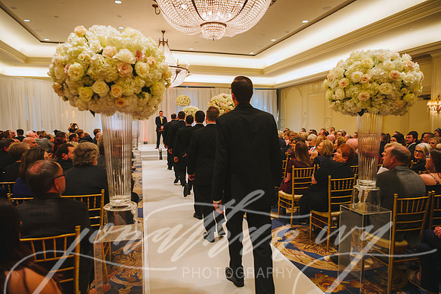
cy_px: 147
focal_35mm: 24
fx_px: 294
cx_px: 220
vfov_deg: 53.1
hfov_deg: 73.8
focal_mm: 24
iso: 2500
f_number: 2.8
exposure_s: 1/250
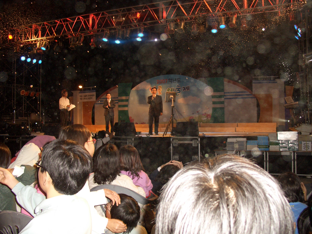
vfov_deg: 42.9
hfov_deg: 55.4
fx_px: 297
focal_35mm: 33
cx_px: 156
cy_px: 117
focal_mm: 7.1
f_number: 2.8
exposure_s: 1/60
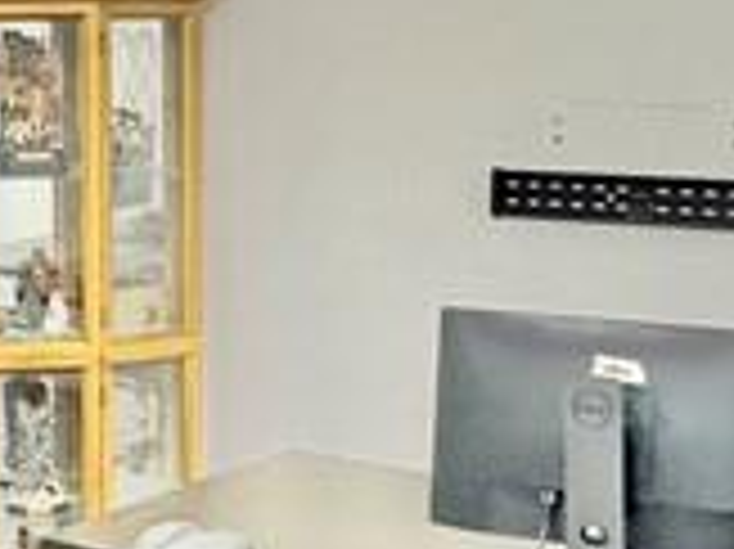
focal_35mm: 88
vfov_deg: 16.8
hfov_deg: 21.6
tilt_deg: -9.1
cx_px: 27
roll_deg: +0.6
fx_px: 1865
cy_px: 310
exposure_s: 1/60
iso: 200
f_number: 2.2
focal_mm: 2.22
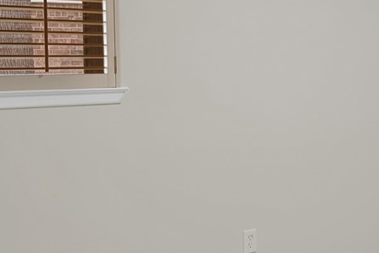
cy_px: 89
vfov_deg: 25.0
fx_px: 569
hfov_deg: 34.2
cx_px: 361
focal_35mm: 54
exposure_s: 1/4
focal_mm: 12
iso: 640
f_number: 9
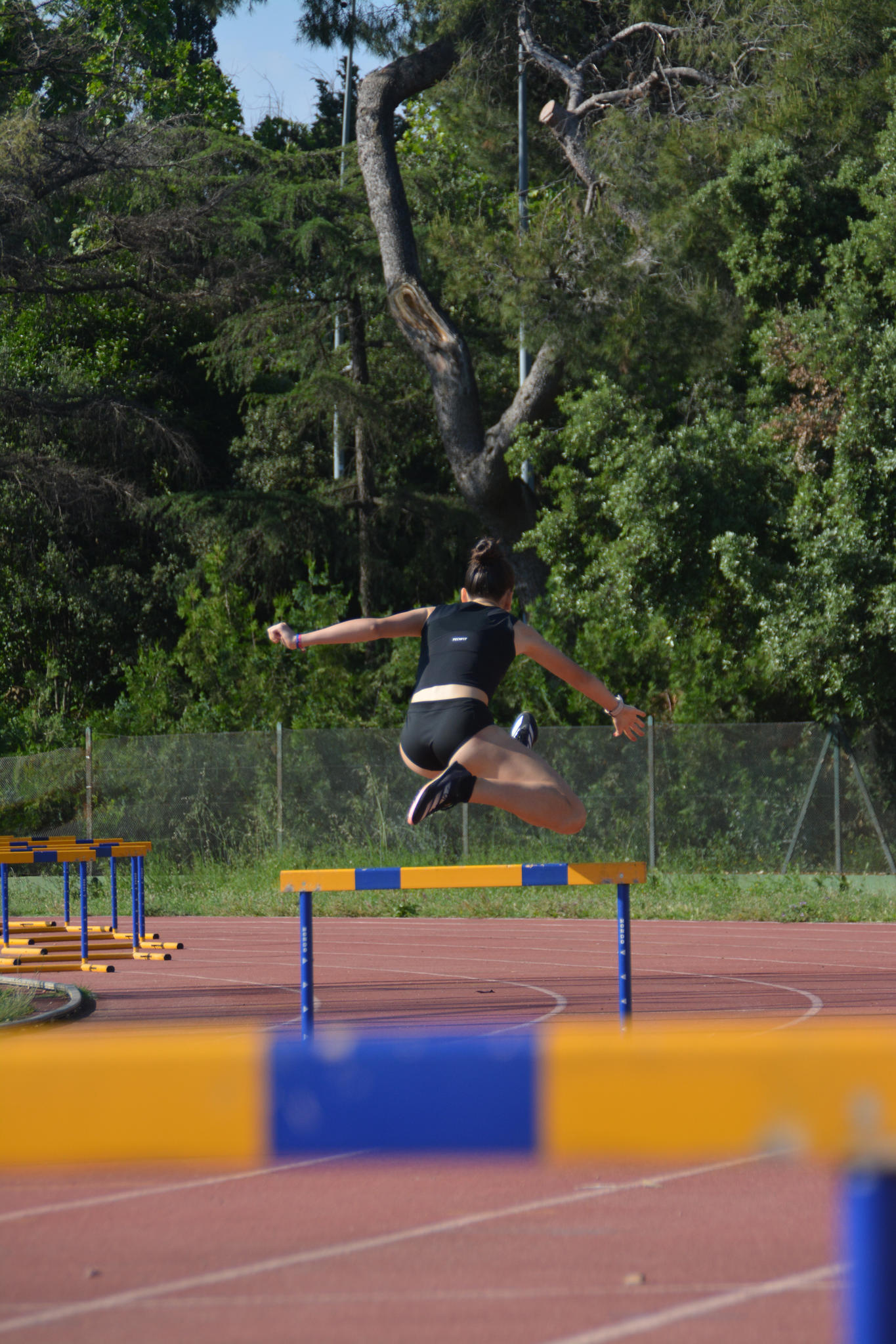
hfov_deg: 6.1
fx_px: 8401
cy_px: 672
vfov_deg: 9.1
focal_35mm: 225
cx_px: 448
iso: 400
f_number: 6.3
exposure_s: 1/1250
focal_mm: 150
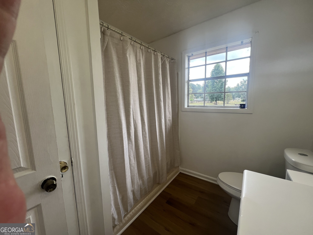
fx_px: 118
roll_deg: +1.1
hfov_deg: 106.2
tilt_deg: -6.4
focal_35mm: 13
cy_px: 118
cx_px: 156
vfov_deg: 89.9
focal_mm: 1.57
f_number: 1.8
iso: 32
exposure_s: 1/142
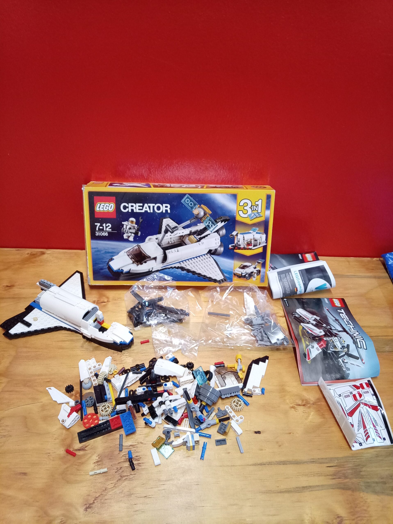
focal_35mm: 25
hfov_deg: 54.8
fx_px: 379
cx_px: 196
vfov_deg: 69.4
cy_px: 262
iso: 1298
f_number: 1.8
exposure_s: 1/20
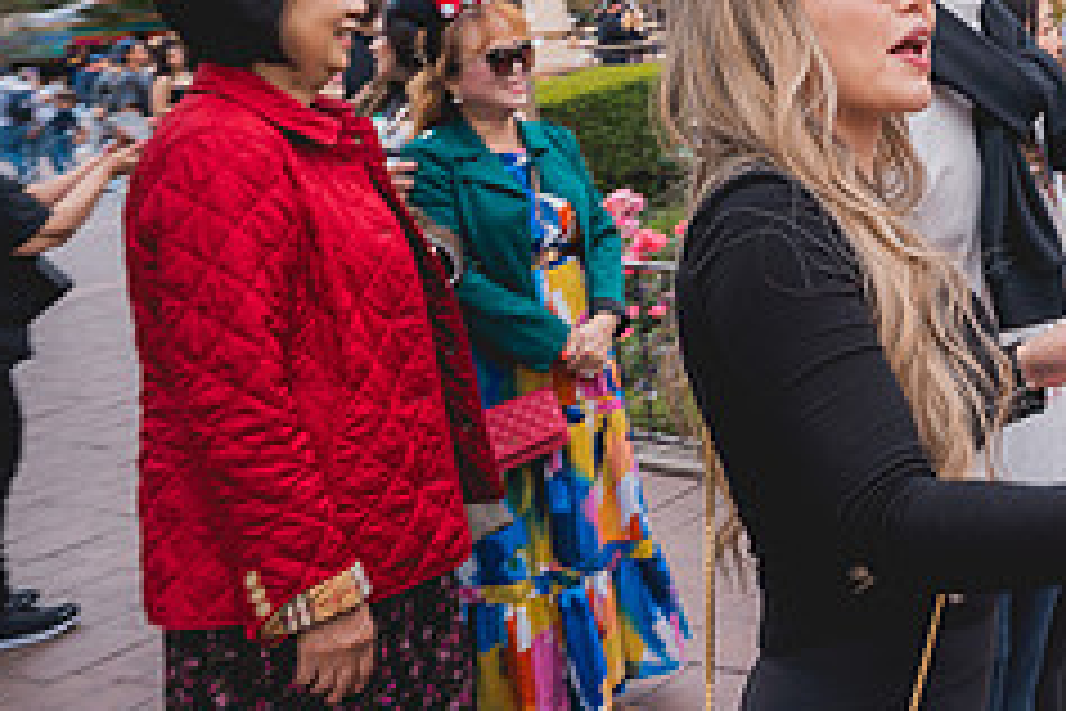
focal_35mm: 44
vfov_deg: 29.6
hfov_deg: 38.1
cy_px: 115
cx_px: 1133
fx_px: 1303
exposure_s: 1/60
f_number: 5.6
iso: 125
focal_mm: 18
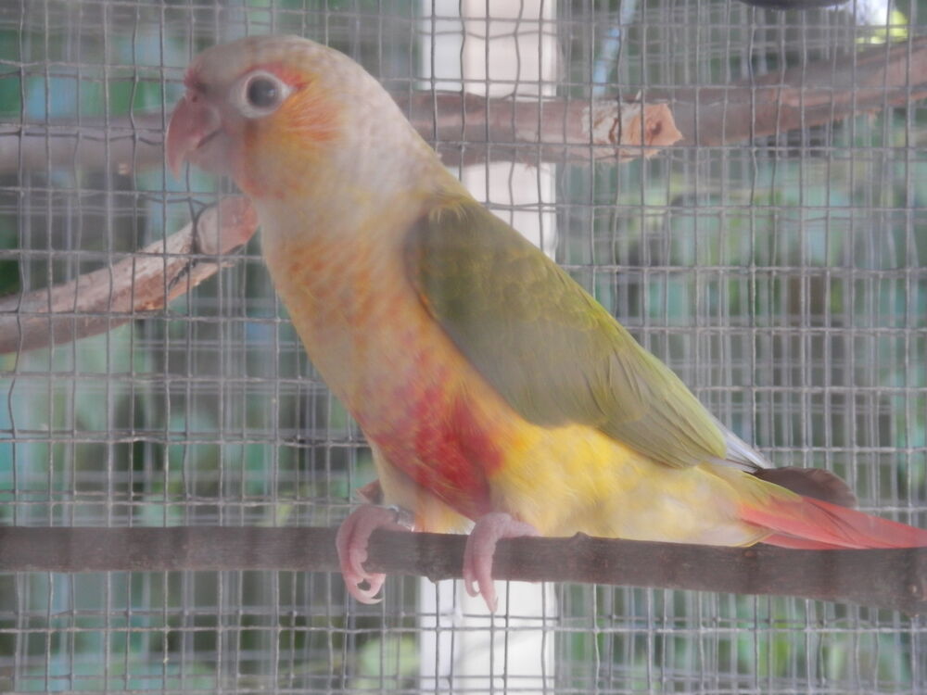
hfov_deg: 6.6
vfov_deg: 4.9
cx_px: 464
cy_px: 348
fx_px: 8087
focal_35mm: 302
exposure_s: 1/30
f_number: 6.5
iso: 200
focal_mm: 53.9
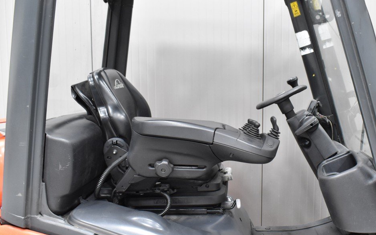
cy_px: 140
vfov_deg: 32.7
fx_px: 400
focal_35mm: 39
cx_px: 228
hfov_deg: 50.0
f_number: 5
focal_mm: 20
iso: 1600
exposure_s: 1/13
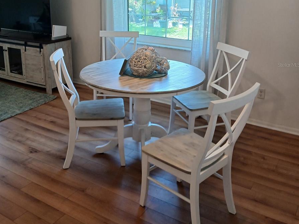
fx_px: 302
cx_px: 150
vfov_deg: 39.9
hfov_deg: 52.6
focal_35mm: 35
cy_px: 65
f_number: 1.8
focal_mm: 3.98
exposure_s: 1/50
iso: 100
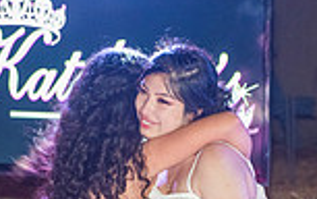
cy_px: 306
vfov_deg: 5.5
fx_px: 2067
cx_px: 224
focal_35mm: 239
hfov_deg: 8.8
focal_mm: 62
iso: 1600
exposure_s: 1/100
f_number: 3.2
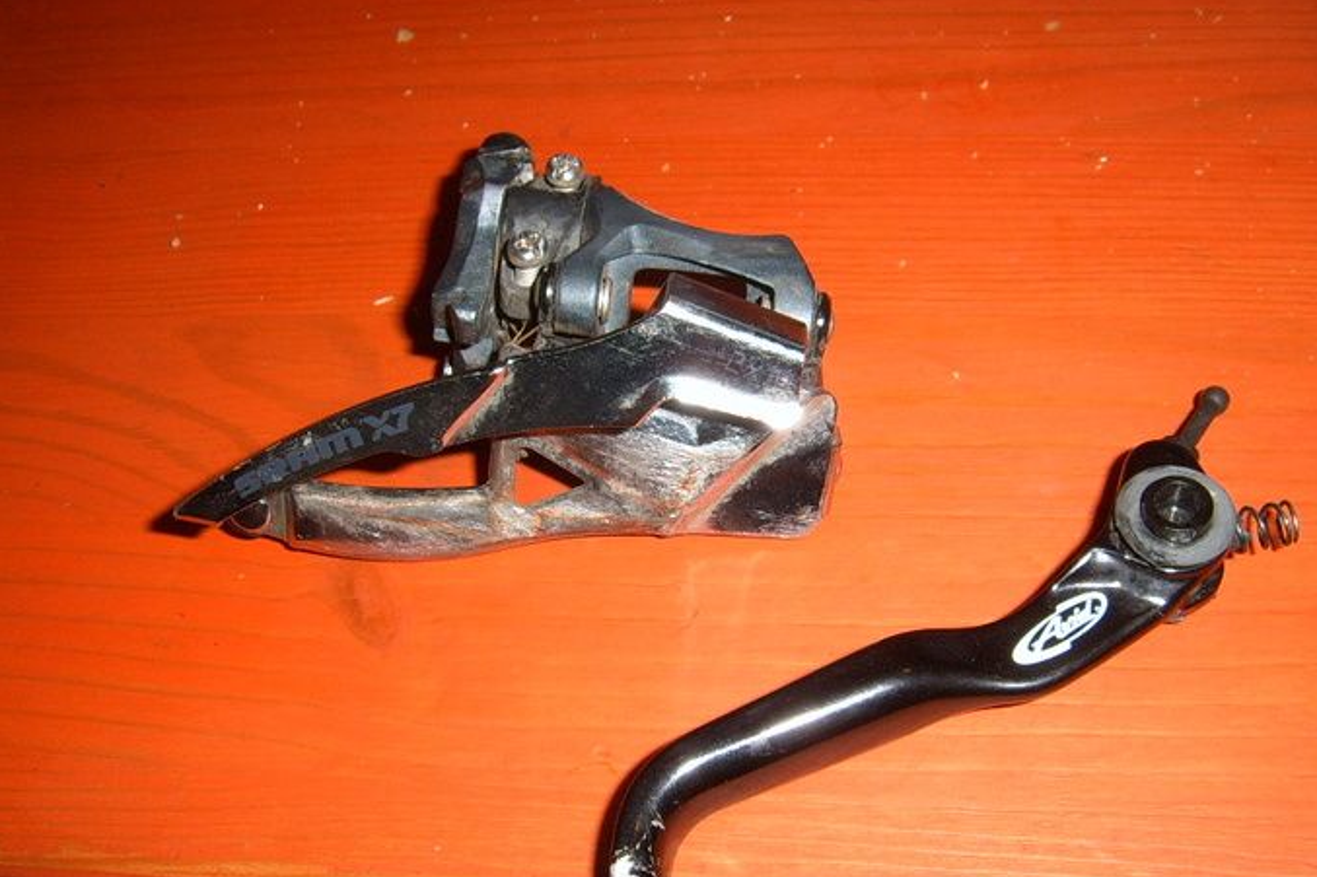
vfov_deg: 34.1
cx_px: 686
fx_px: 1426
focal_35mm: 39
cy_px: 521
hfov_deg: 49.6
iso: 69
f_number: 5.8
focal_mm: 5.8
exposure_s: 1/30
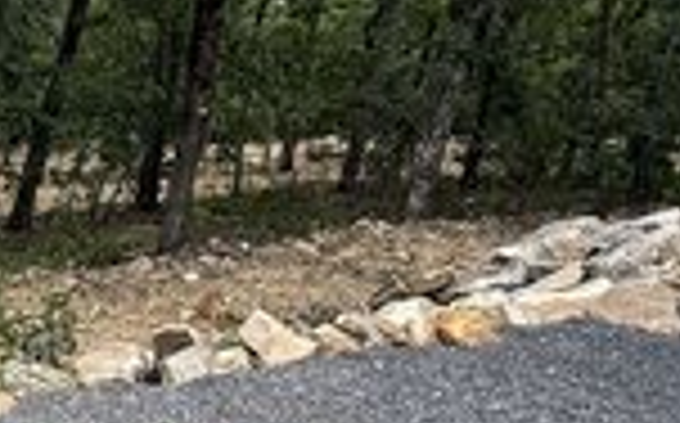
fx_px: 1166
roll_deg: -7.3
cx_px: -198
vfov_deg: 19.9
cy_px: 428
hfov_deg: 27.3
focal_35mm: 63
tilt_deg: -25.1
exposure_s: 1/625
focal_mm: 2.22
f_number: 2.2
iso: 50
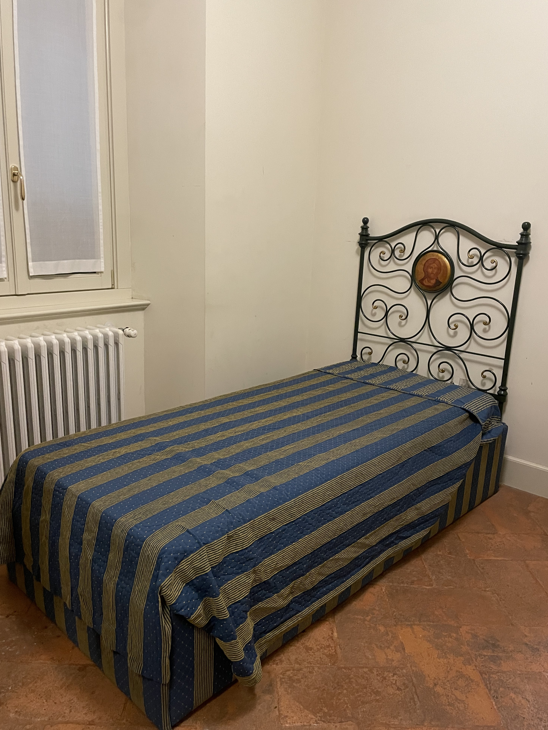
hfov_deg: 51.4
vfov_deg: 65.3
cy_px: 365
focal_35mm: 27
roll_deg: +1.1
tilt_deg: -14.6
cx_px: 271
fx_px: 570
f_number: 1.6
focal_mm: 4.2
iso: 500
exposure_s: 1/33
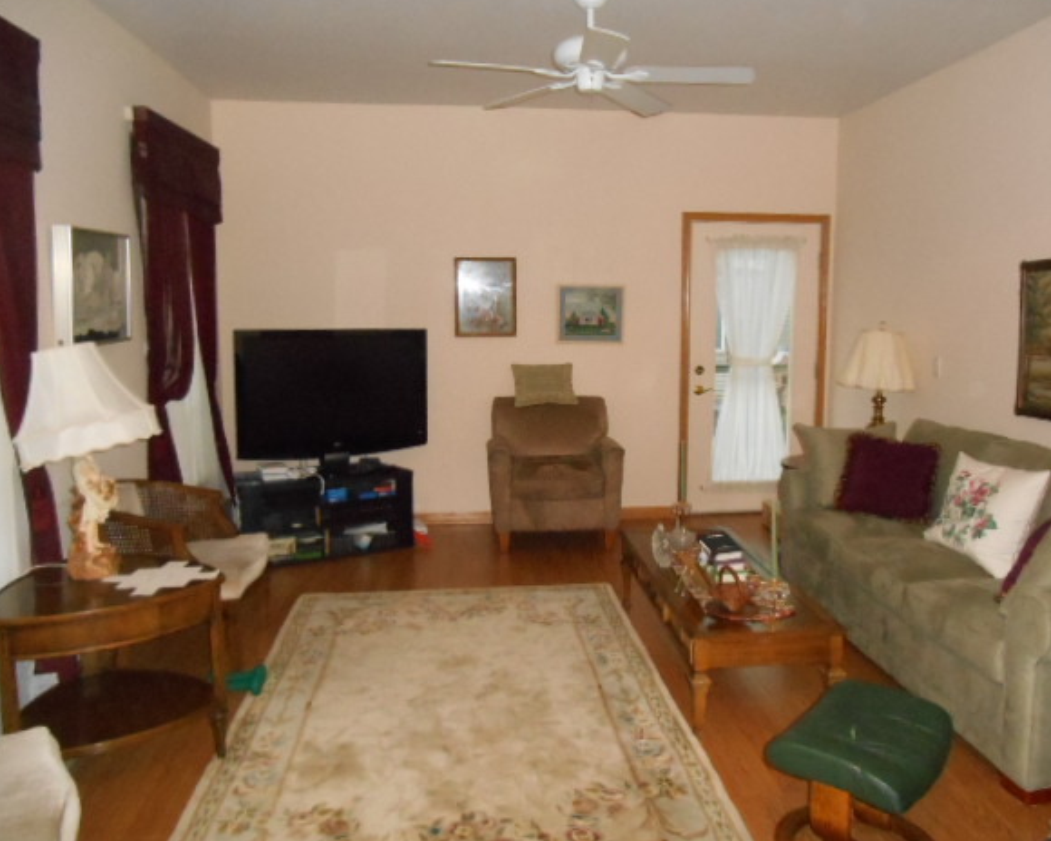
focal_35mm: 28
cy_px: 408
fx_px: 871
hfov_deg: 62.1
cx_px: 573
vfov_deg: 51.5
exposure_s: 1/25
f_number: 3.4
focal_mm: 4.7
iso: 900
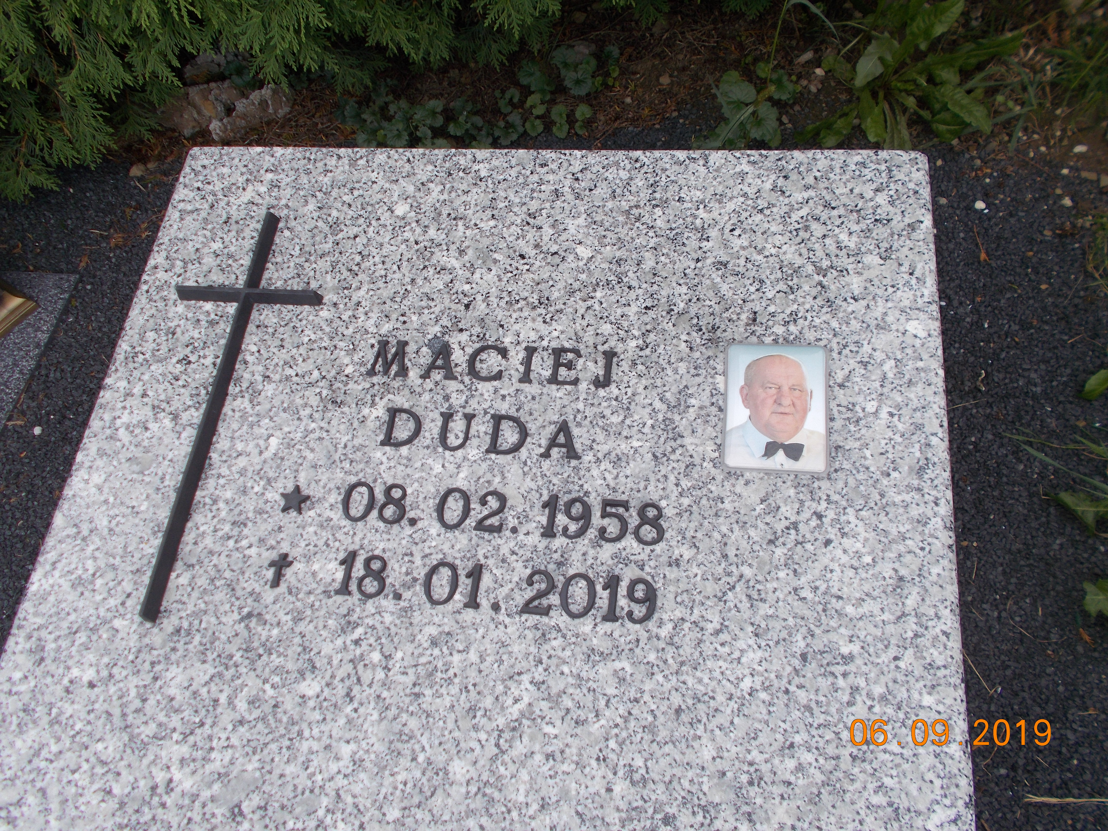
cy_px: 416
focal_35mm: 30
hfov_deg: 60.0
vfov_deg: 46.8
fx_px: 960
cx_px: 554
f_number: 3.4
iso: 80
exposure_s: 1/400
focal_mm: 5.3
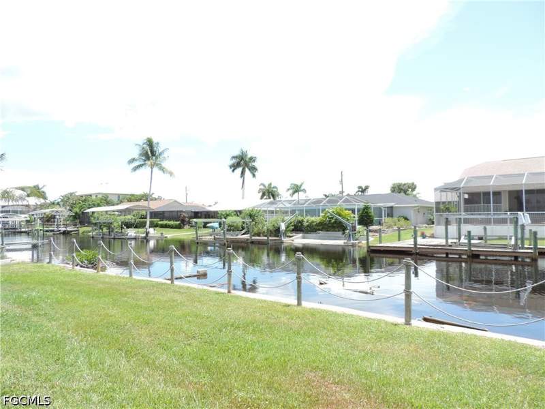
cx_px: 272
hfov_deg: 71.6
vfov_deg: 56.8
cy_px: 204
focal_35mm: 24
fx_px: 378
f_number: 3
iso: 80
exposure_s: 1/400
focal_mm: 4.3
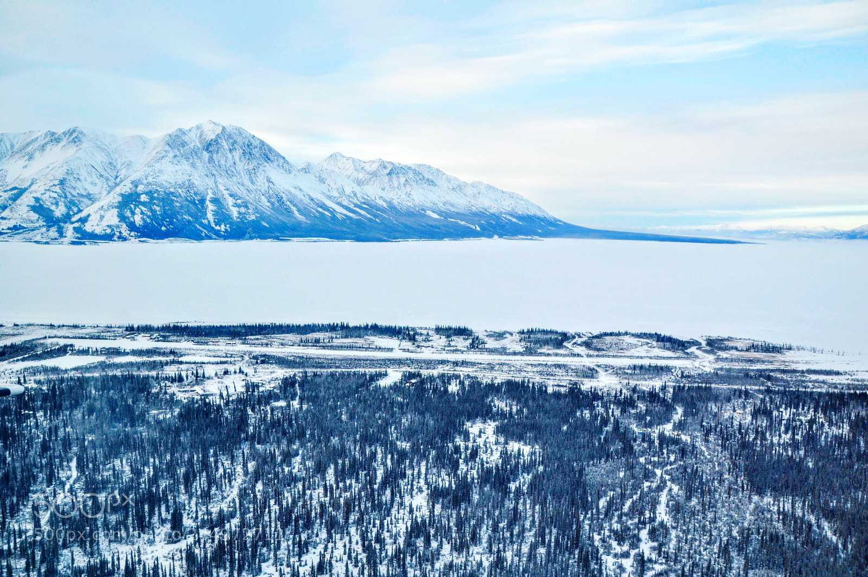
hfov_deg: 67.4
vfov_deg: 47.8
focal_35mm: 27
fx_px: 650
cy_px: 288
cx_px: 434
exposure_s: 1/125
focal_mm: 18
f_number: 5.6
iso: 200
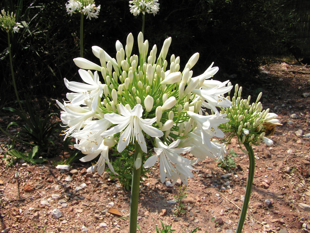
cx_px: 155
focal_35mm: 39
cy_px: 116
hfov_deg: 47.9
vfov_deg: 36.8
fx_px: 349
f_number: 5.6
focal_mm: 6.5
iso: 50
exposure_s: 1/250
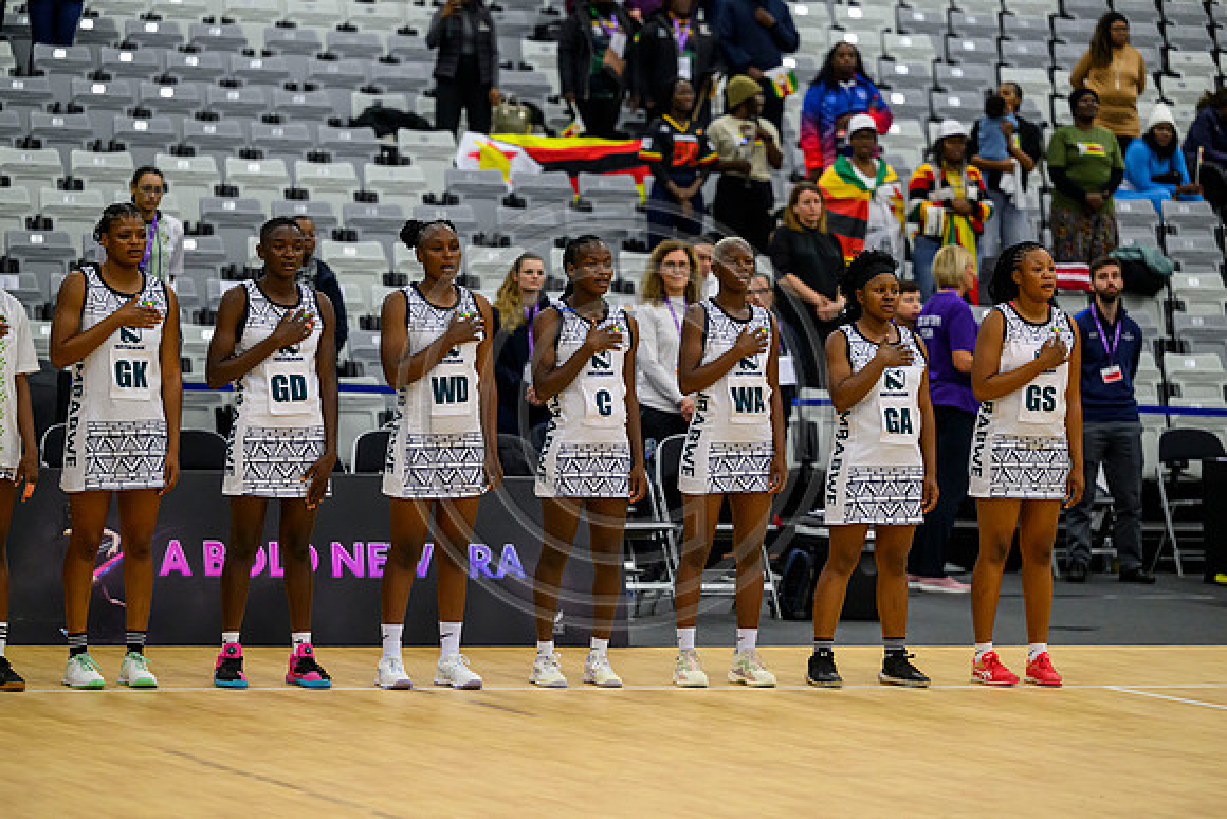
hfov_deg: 14.7
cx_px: 614
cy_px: 410
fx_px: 4773
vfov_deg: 9.8
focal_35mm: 140
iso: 4000
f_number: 3.2
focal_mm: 140
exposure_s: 1/1250
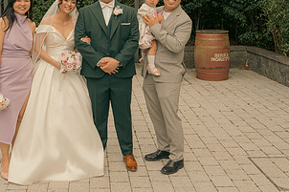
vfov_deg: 26.1
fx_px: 401
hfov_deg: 39.0
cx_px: 87
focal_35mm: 50
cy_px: 21
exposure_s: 1/160
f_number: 5.6
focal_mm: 26
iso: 125
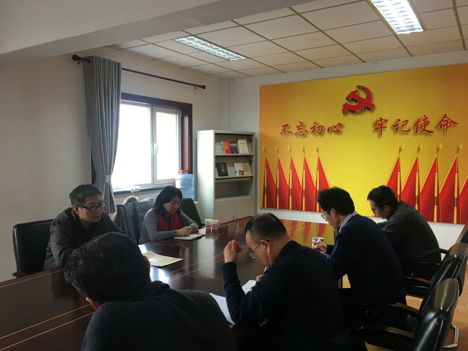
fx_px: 392
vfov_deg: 48.2
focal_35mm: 29
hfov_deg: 61.7
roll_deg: -0.5
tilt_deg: -1.8
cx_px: 234
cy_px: 176
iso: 32
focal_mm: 4.15
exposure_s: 1/17
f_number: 2.2
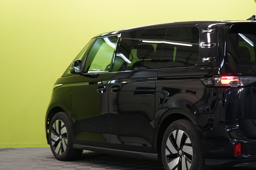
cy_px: 100
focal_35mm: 91
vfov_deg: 15.0
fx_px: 647
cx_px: 191
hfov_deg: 22.2
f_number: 5
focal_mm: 53
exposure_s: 1/40
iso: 500
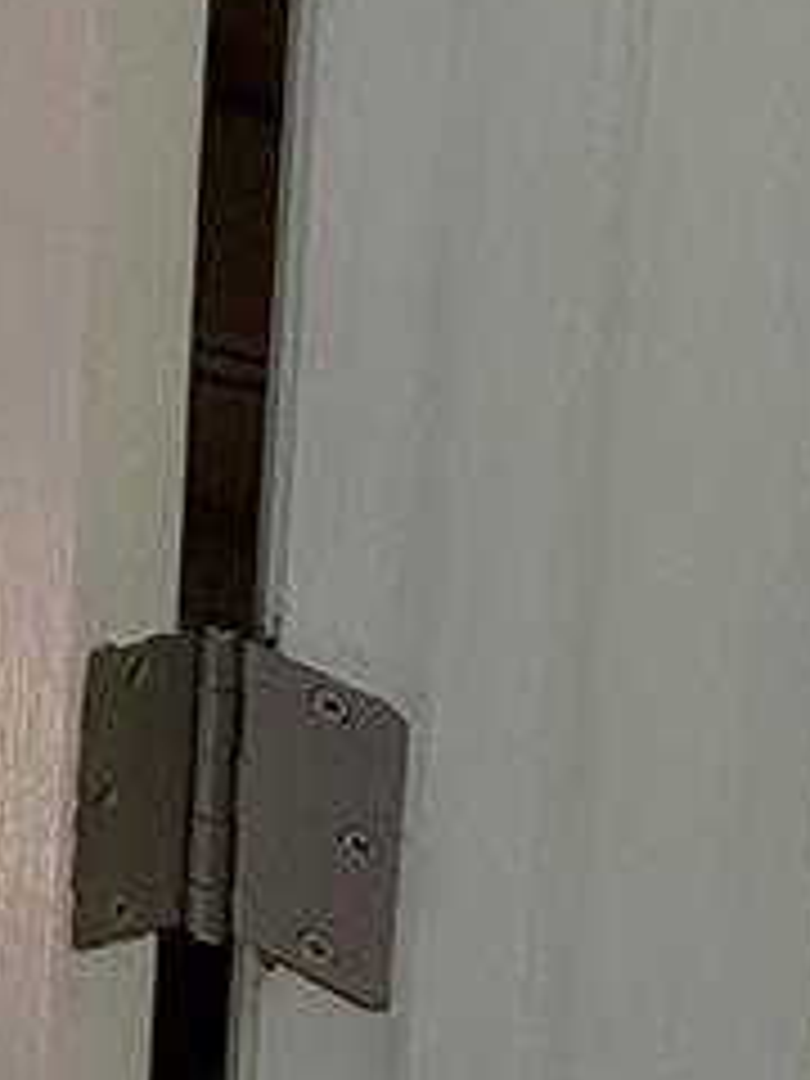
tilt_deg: -5.0
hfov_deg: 14.5
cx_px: -1098
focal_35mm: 70
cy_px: -747
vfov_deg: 21.0
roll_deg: -0.2
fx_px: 2184
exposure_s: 1/124
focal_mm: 2.22
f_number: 2.2
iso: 64
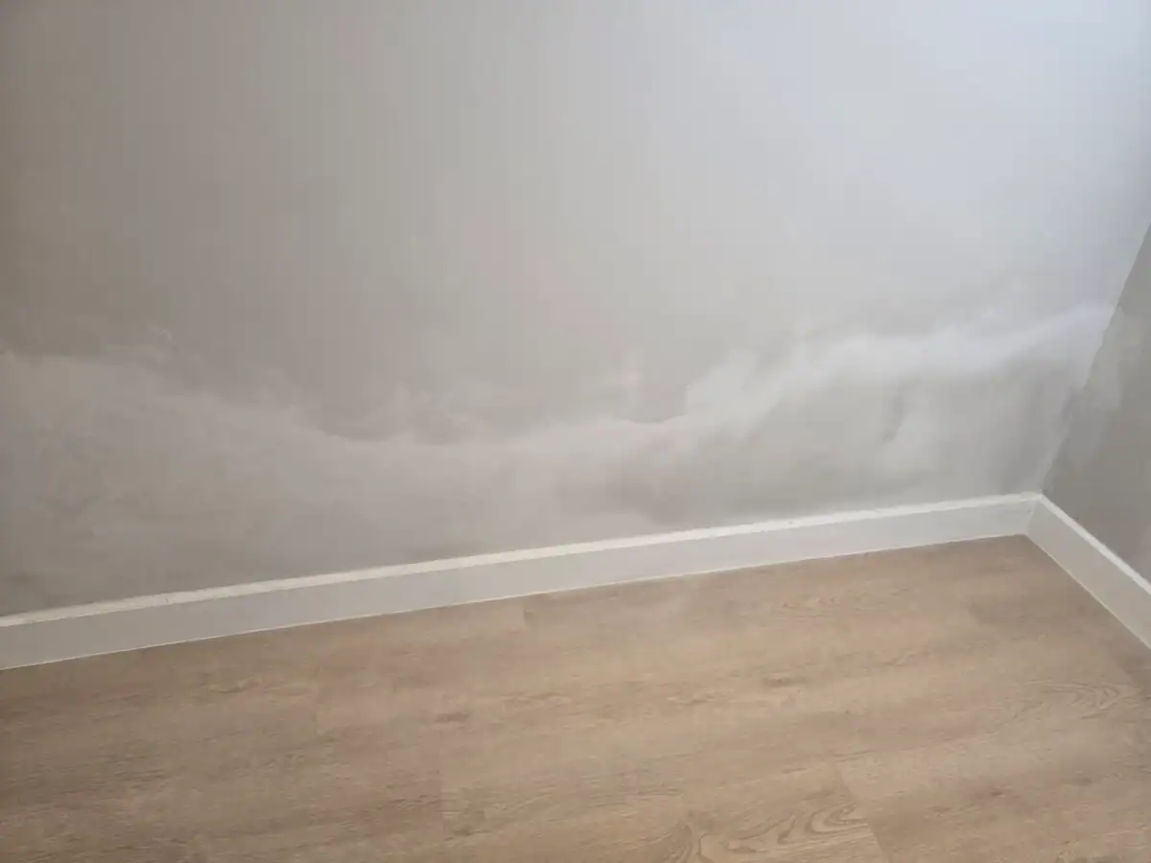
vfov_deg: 58.9
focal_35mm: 23
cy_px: 432
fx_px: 765
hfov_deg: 73.9
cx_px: 576
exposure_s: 1/100
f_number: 1.7
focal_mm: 6.3
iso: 160
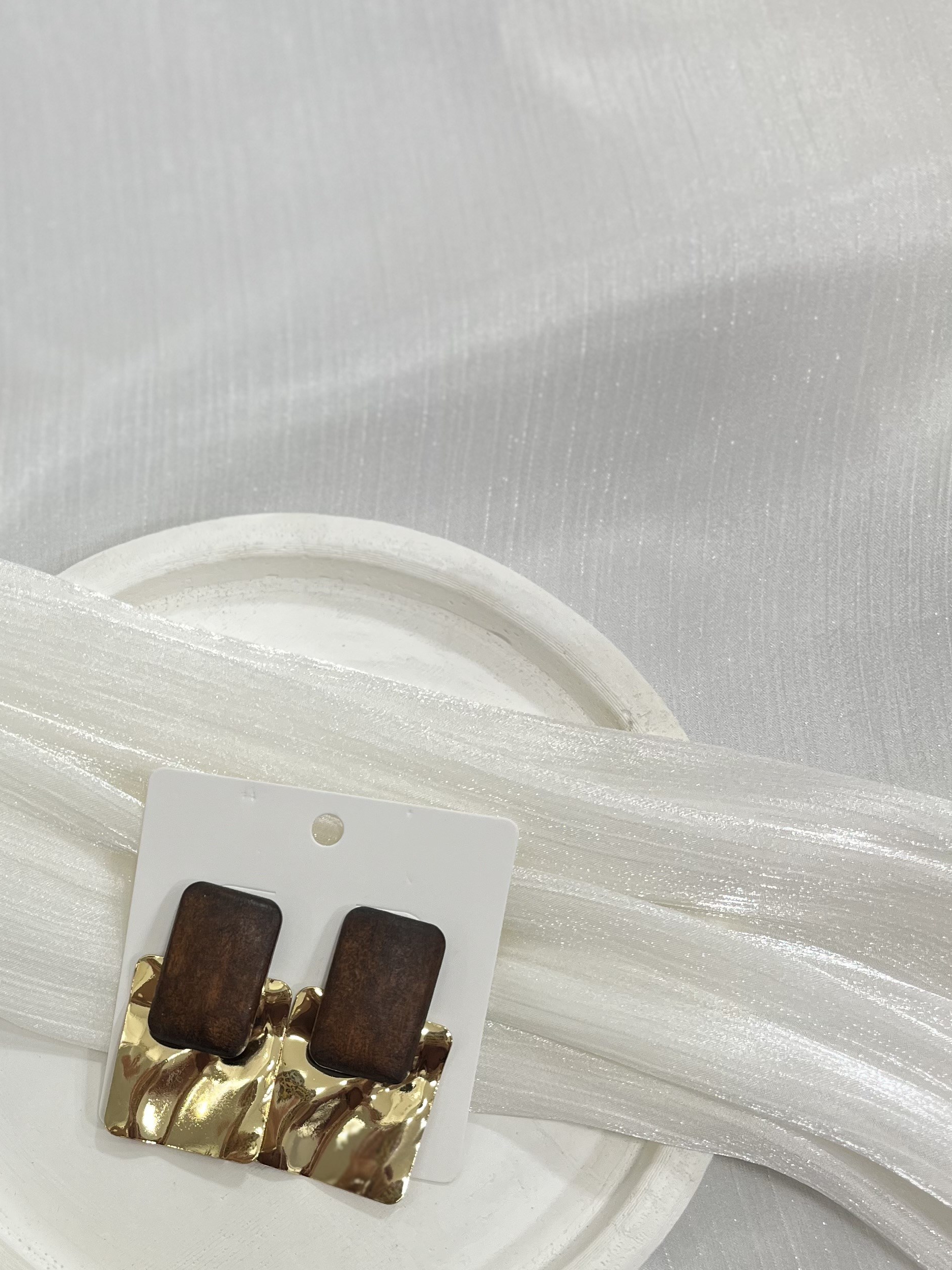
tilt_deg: -81.3
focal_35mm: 42
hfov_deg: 33.4
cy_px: 1001
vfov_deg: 42.9
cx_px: 189
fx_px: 1540
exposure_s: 1/100
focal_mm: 5.1
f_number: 1.6
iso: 80
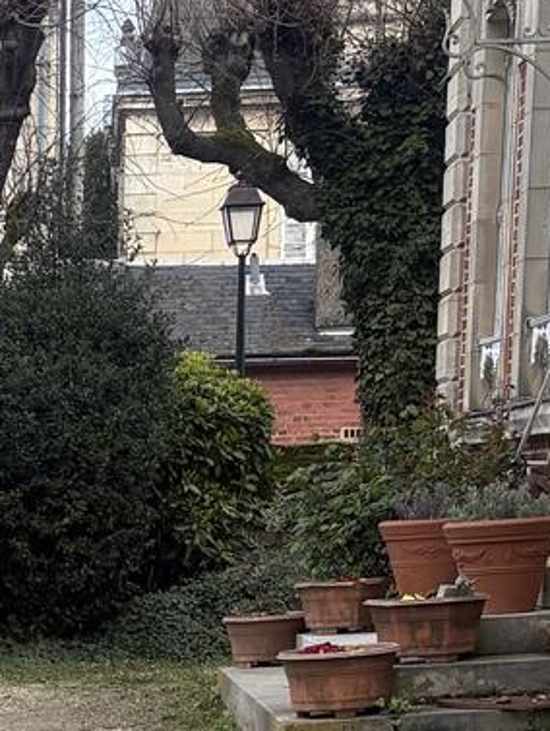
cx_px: -310
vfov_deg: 13.9
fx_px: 2793
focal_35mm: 132
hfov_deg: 10.8
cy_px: 1118
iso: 50
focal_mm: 5.96
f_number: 1.6
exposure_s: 1/453
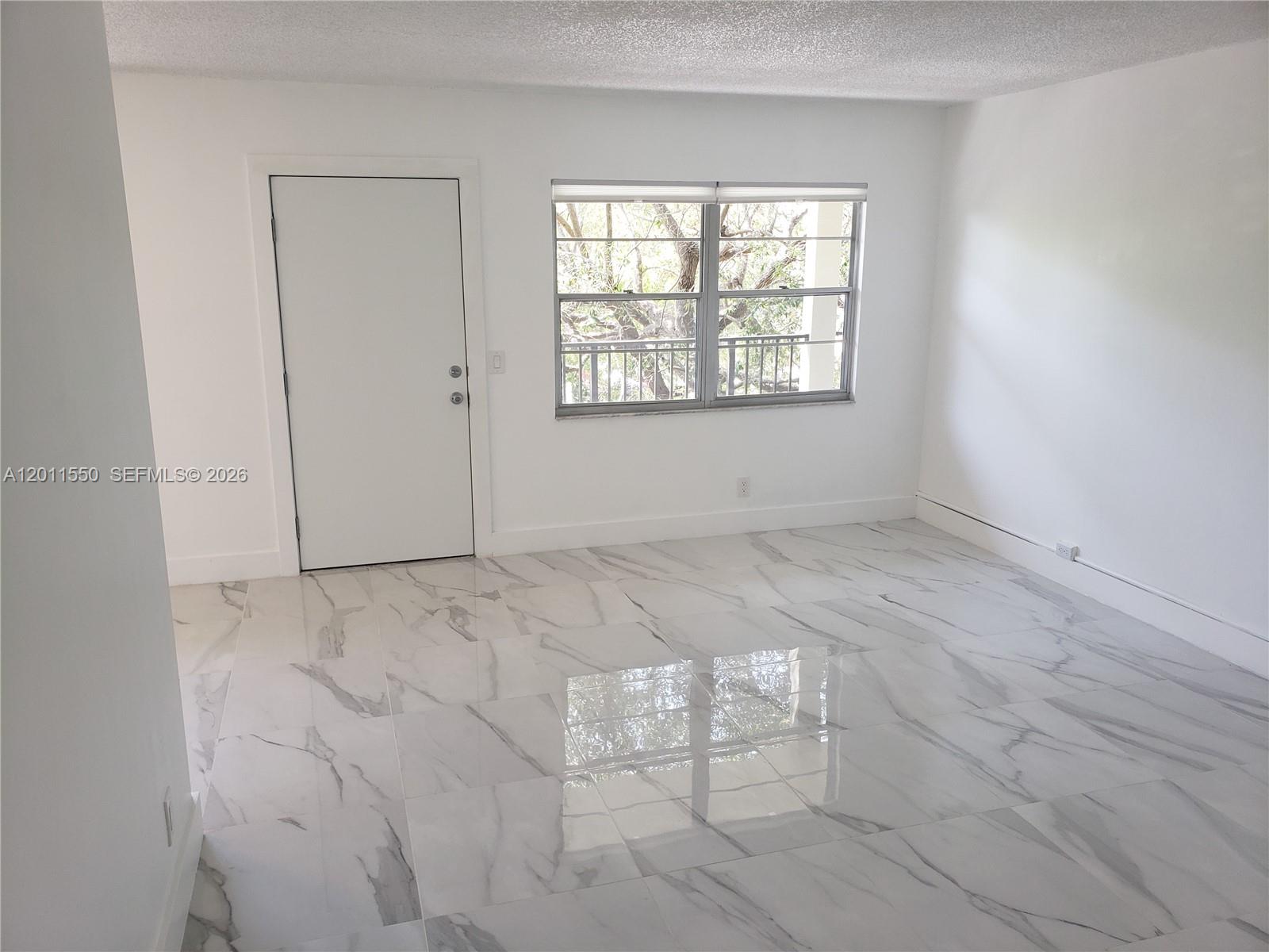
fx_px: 953
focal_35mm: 26
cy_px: 476
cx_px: 634
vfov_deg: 53.1
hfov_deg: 67.3
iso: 100
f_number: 2.4
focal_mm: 4.3
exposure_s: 1/60
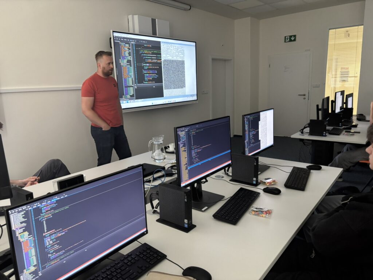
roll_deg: +1.9
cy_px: 140
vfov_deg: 53.1
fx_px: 280
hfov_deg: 67.3
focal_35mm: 26
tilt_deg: -12.2
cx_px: 186
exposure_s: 1/60
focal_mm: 5.96
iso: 400
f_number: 1.6
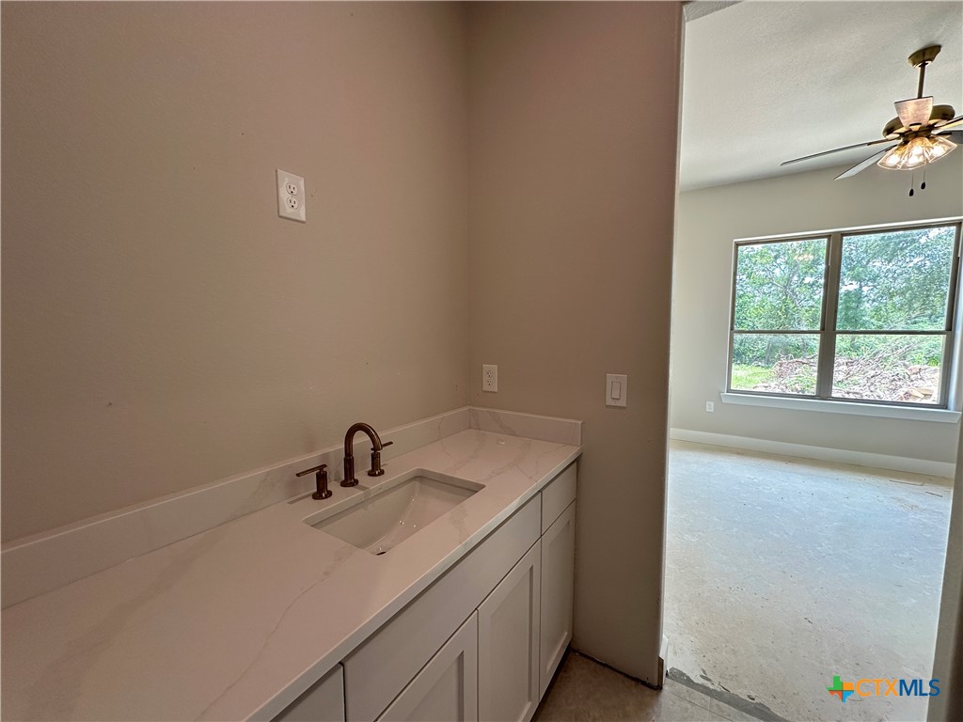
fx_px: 389
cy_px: 361
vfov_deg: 85.7
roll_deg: +0.1
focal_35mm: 14
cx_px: 482
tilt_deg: -4.9
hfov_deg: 102.1
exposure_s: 1/120
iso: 64
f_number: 2.2
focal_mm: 2.22
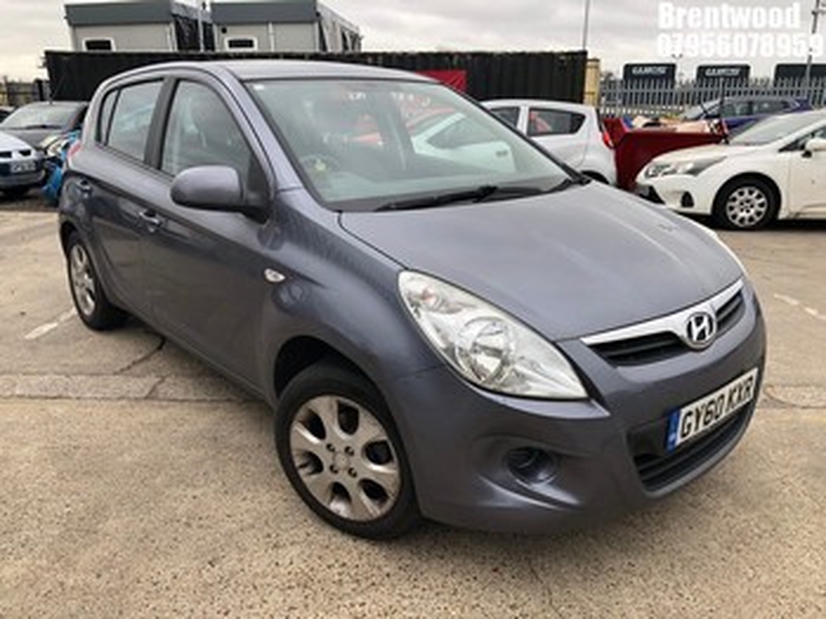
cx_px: 413
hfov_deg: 63.5
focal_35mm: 28
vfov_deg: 49.7
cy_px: 310
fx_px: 668
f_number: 1.8
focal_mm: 4
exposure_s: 1/328
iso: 20
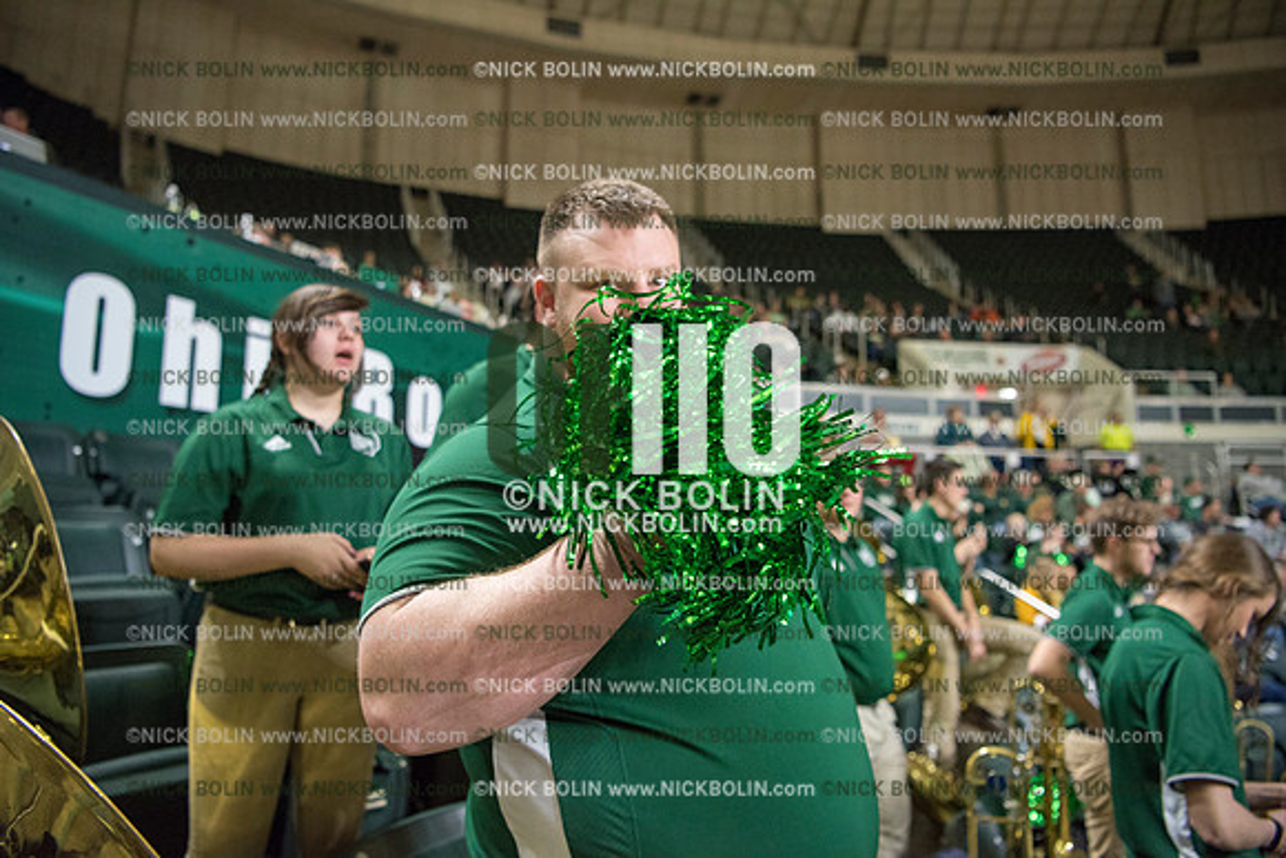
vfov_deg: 53.2
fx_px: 857
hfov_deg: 73.7
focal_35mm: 24
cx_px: 643
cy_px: 429
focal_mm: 24
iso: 2500
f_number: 2.8
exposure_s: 1/400
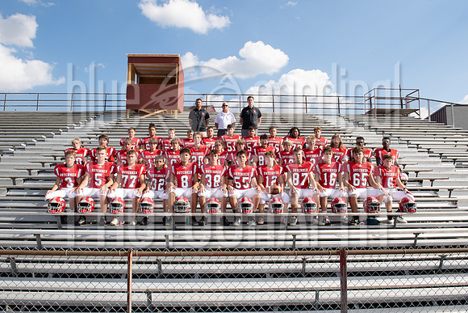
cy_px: 163
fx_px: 341
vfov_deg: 49.1
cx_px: 235
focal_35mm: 26
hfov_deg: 68.8
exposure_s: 1/250
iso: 250
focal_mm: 24
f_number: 11
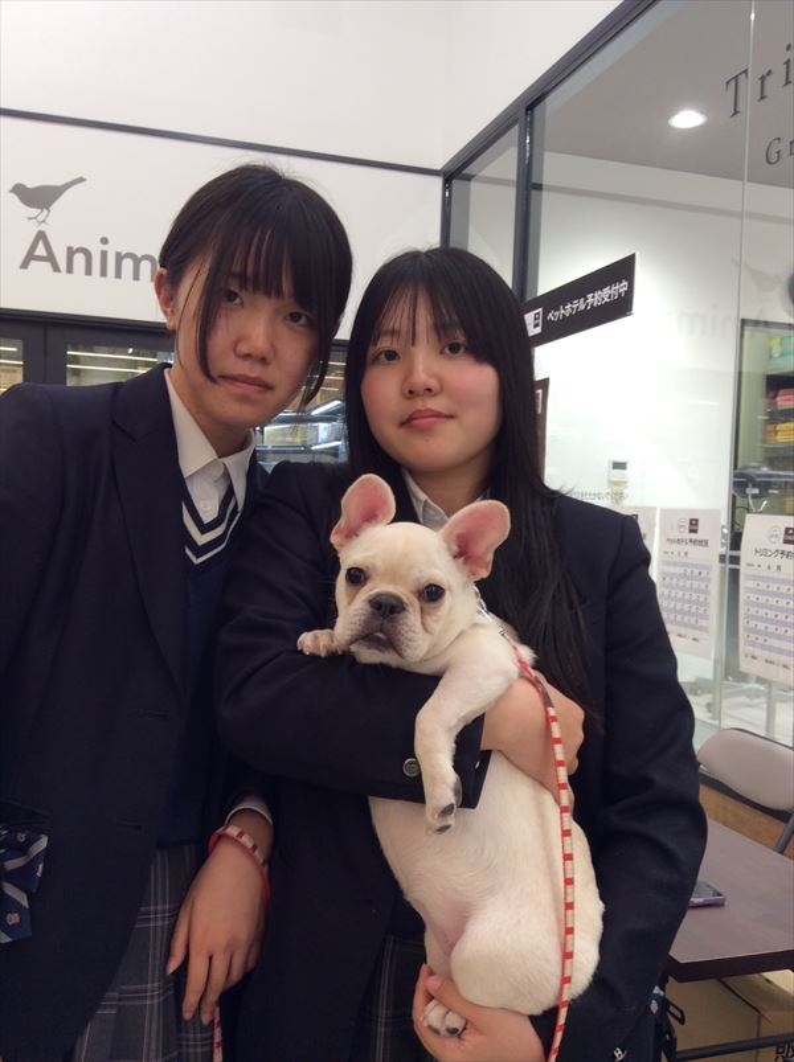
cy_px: 531
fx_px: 981
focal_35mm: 32
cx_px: 397
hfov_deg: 44.1
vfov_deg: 56.9
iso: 32
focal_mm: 3.3
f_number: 2.4
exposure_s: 1/24
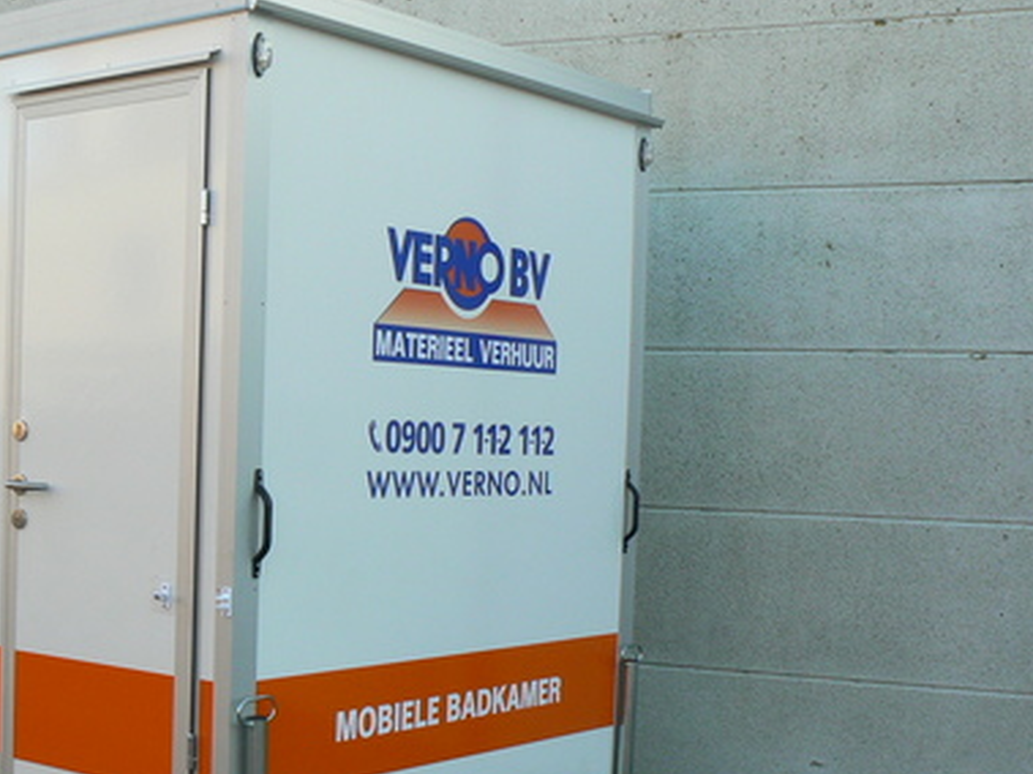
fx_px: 1700
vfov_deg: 25.4
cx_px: 292
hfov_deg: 33.3
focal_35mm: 57
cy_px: 556
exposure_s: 1/125
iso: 100
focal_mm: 6
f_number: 5
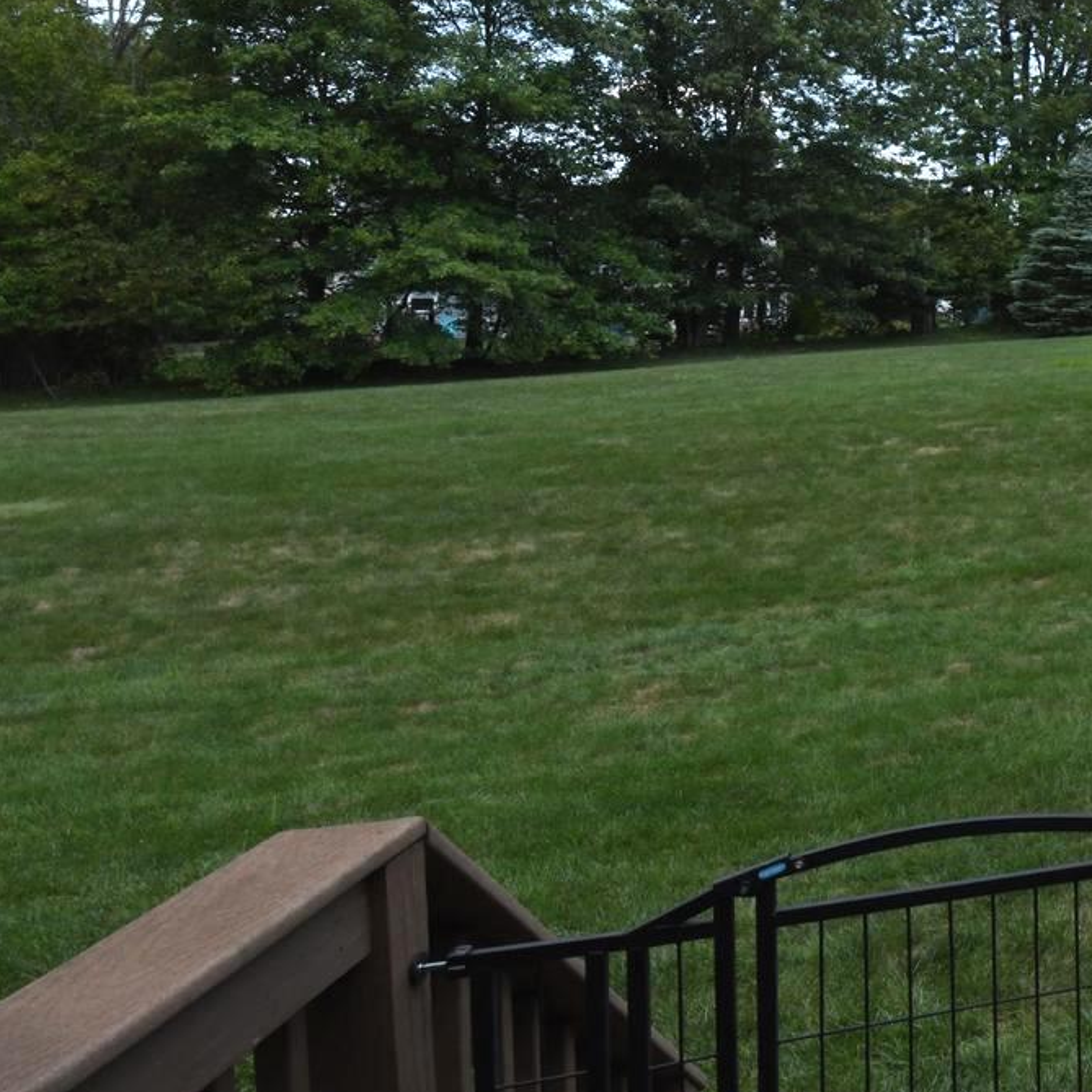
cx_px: 1614
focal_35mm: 39
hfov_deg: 28.7
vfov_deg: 41.8
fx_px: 1392
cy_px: 298
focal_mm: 15
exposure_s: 1/250
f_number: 22
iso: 1400
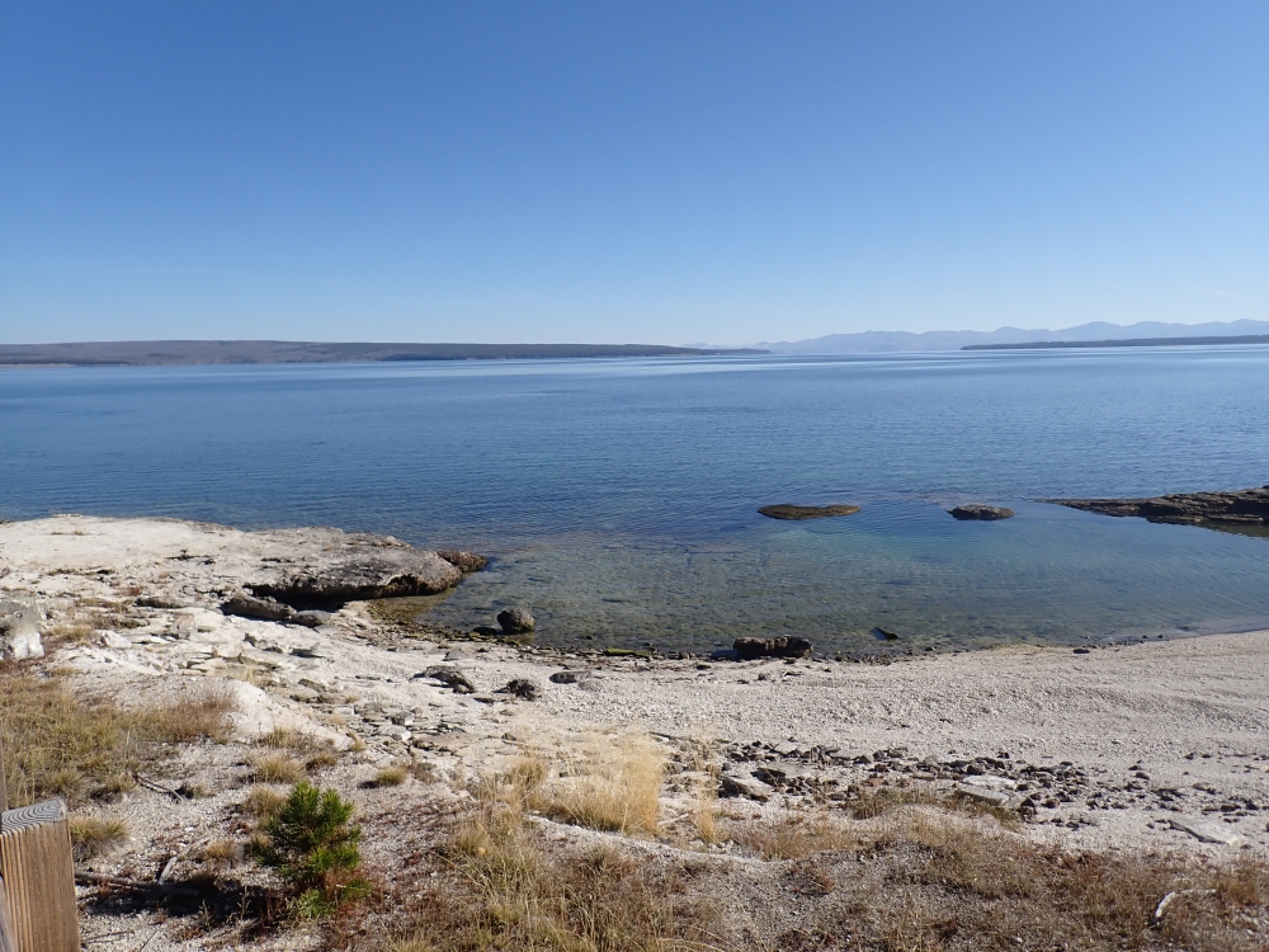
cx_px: 634
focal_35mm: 25
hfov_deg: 69.4
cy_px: 476
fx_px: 916
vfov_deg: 54.9
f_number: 8
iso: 100
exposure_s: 1/250
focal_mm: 4.5
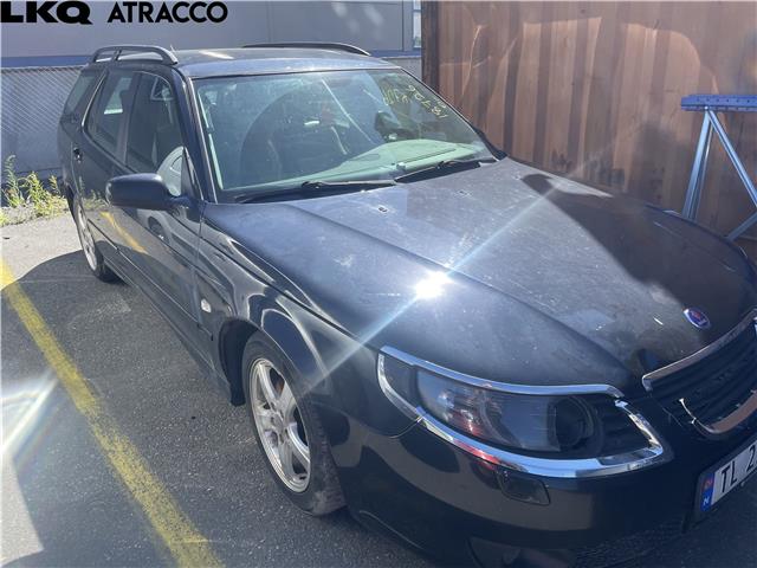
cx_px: 378
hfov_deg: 67.3
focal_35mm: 26
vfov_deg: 53.1
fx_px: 569
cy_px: 284
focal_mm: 4.2
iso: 32
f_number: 1.6
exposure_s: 1/1171
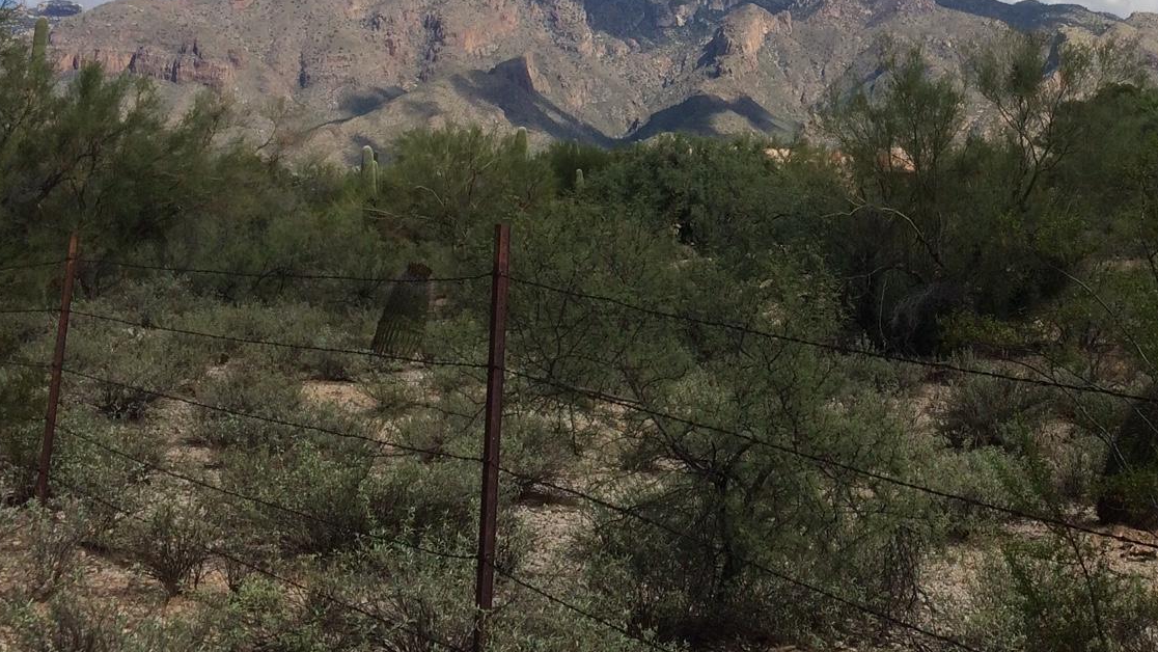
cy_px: 87
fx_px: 1781
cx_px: 941
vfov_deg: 20.4
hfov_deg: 34.8
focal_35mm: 58
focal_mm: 4.15
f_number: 2.2
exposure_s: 1/4115
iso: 32
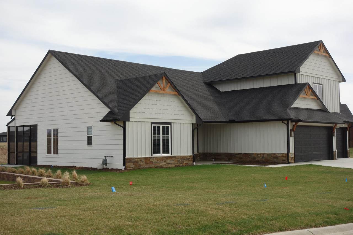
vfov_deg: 28.6
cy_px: 118
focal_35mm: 47
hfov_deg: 41.9
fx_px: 461
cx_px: 176
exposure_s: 1/500
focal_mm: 17.4
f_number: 5.6
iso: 125
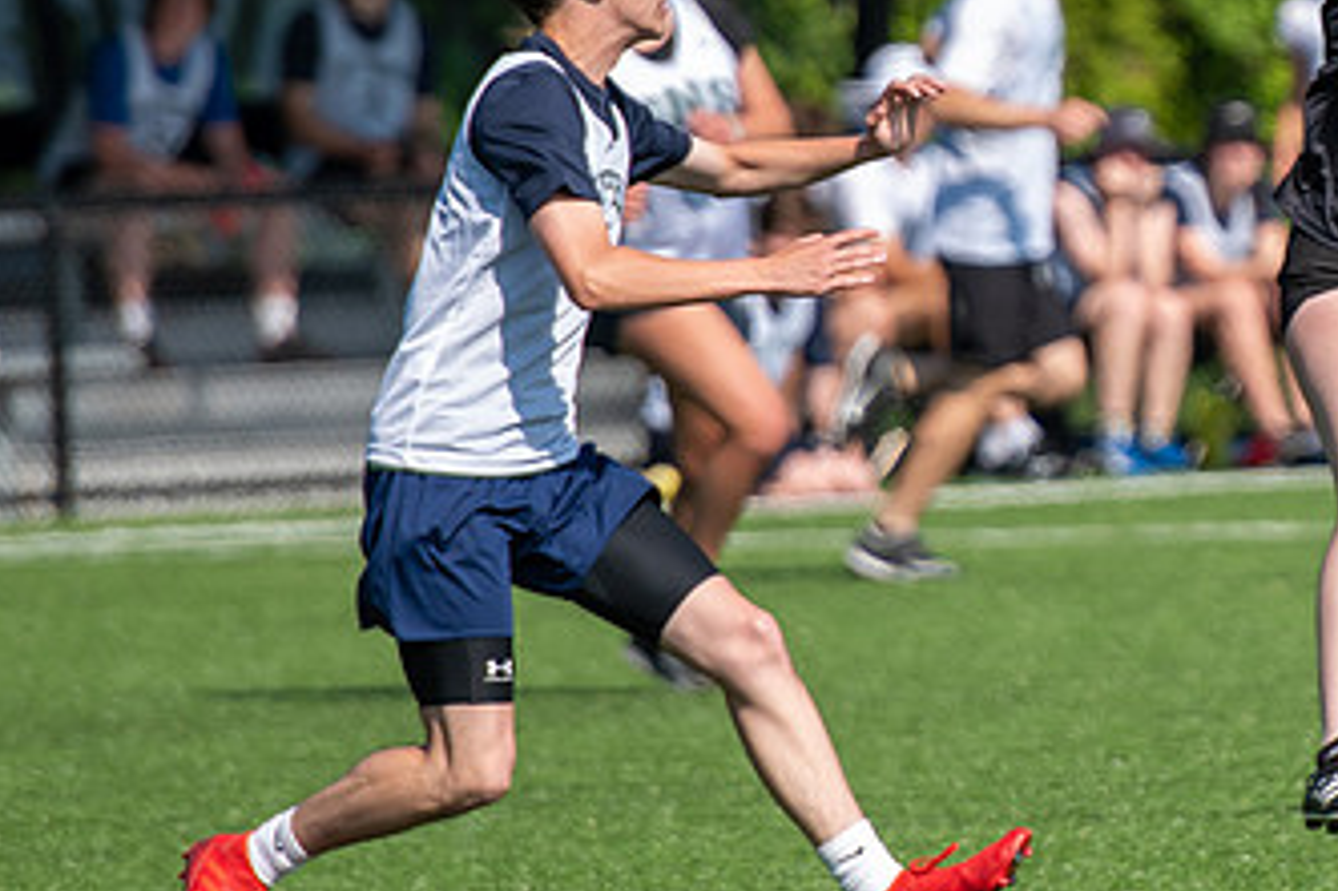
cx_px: 1538
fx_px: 29977
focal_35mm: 807
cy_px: 196
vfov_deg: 1.7
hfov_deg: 2.6
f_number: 3.2
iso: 140
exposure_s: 1/1600
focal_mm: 200
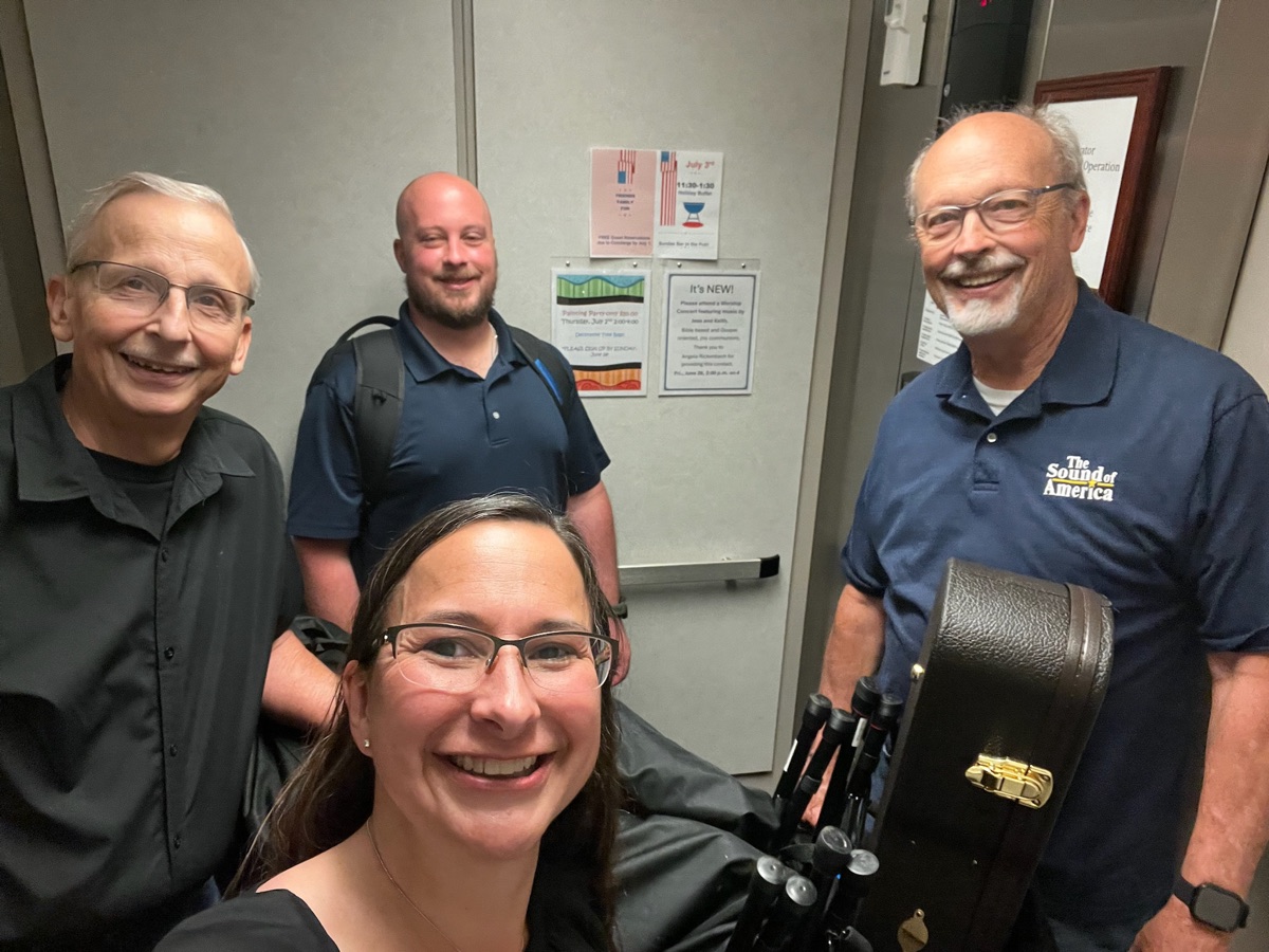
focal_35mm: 23
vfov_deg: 58.9
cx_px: 634
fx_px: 843
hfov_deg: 73.9
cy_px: 476
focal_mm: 2.71
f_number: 2.2
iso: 400
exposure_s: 1/40
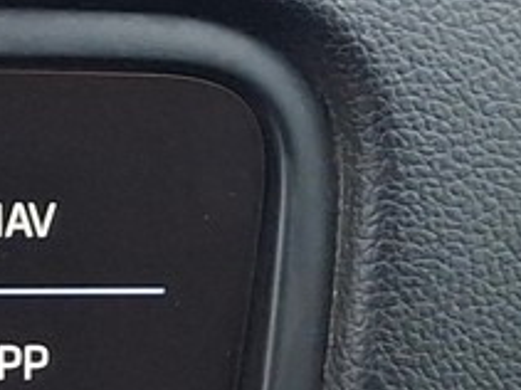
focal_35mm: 190
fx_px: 2858
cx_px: -1161
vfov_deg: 7.8
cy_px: 173
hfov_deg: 8.4
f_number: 1.8
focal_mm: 4.69
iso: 320
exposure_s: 1/33
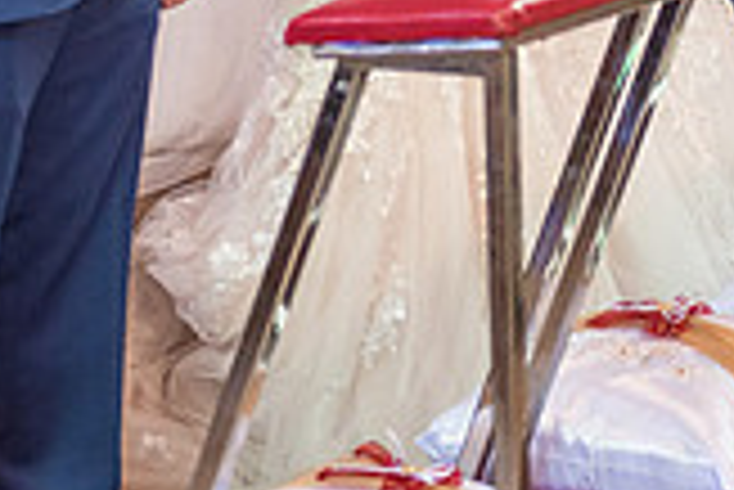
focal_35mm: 185
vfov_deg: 7.3
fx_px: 3775
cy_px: -236
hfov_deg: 11.1
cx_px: 477
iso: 2000
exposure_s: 1/250
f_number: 2.8
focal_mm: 52
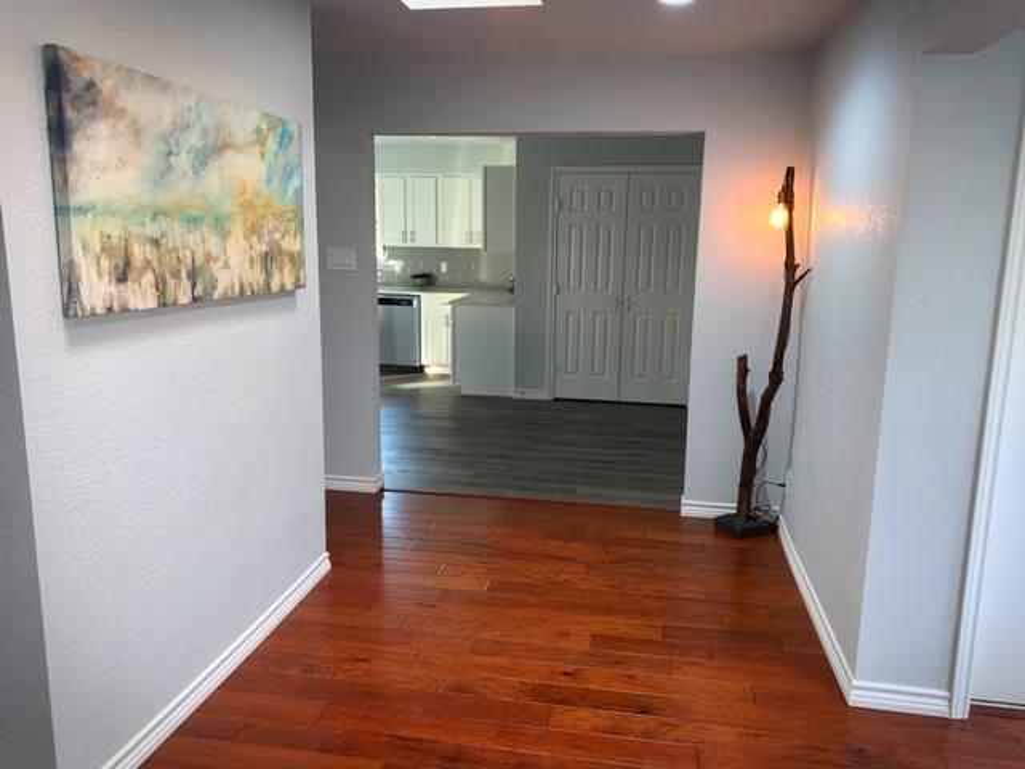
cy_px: 384
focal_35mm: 26
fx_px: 770
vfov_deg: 53.1
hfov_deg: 67.3
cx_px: 512
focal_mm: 4.25
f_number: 1.8
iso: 32
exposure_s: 1/24
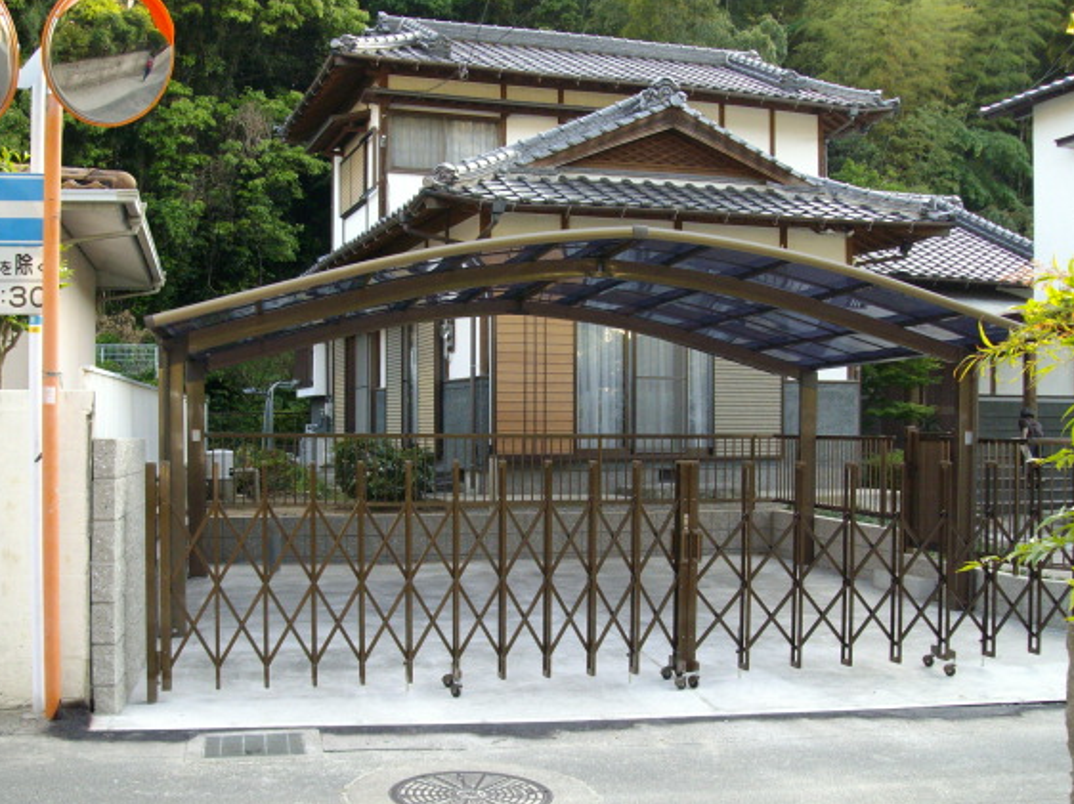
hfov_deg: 45.8
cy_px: 422
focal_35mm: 41
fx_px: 1272
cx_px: 537
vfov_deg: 35.1
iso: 160
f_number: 2.7
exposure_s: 1/250
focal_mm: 6
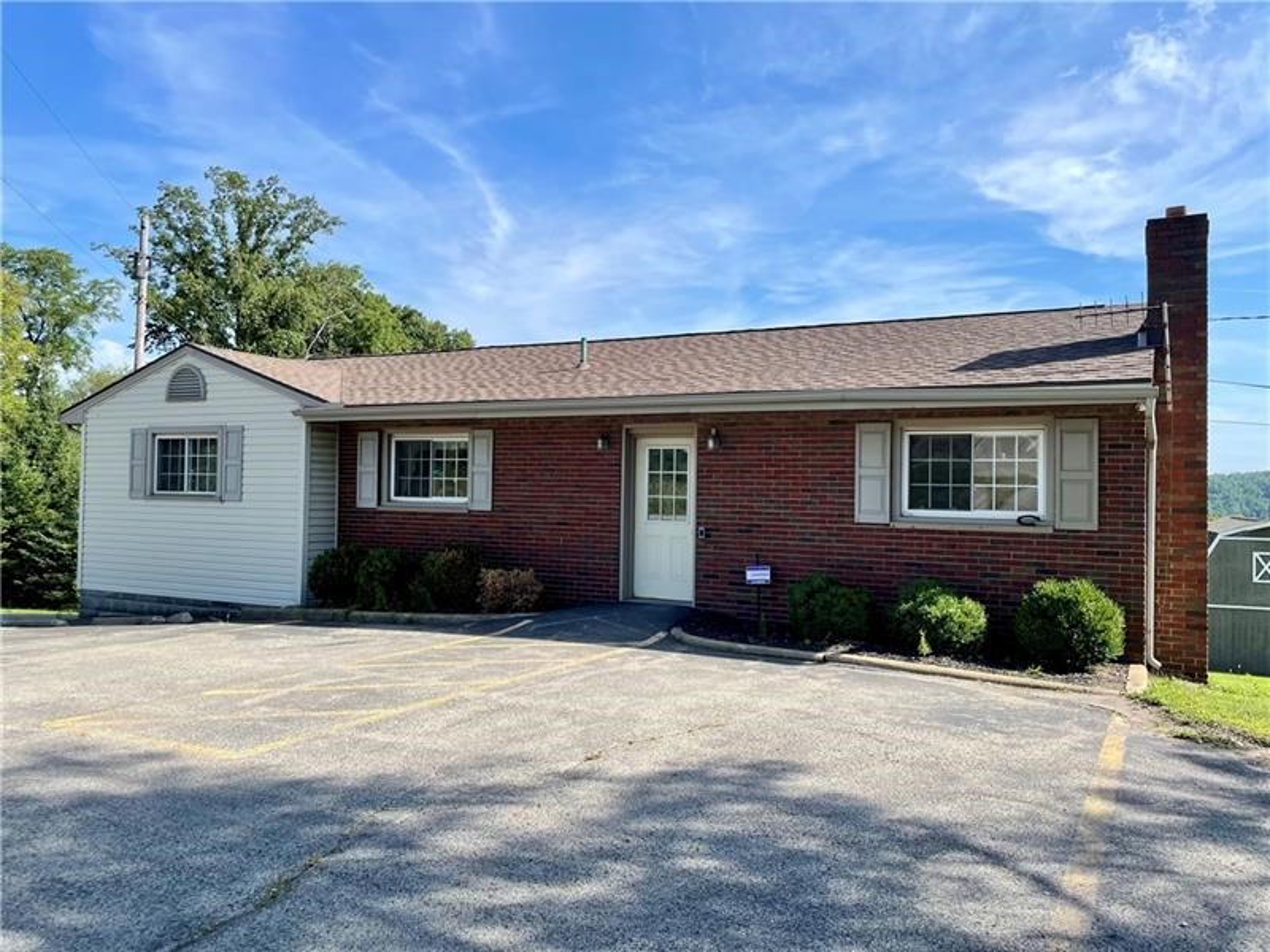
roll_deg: -1.0
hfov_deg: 67.3
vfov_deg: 53.1
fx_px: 954
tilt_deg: +1.4
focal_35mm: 26
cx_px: 635
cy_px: 476
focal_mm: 4.2
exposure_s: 1/2618
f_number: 1.6
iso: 32
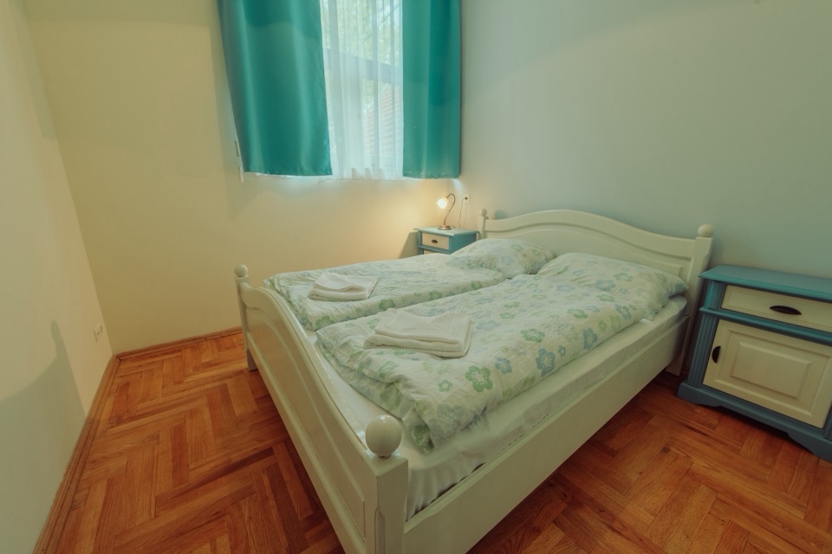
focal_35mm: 14
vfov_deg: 81.2
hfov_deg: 104.3
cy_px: 277
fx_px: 324
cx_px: 416
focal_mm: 14
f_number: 10
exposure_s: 1/30
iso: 100
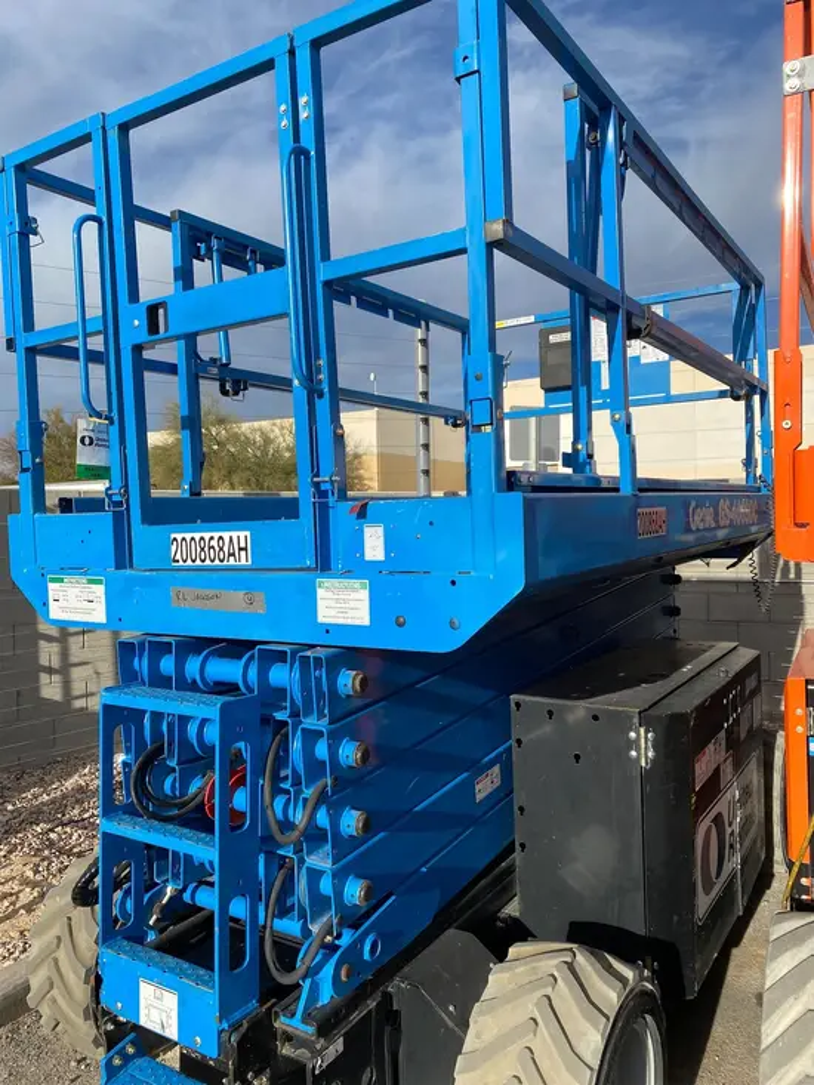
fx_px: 815
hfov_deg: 53.1
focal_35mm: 26
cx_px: 407
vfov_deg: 67.3
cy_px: 542
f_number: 1.8
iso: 32
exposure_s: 1/2688
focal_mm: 4.25
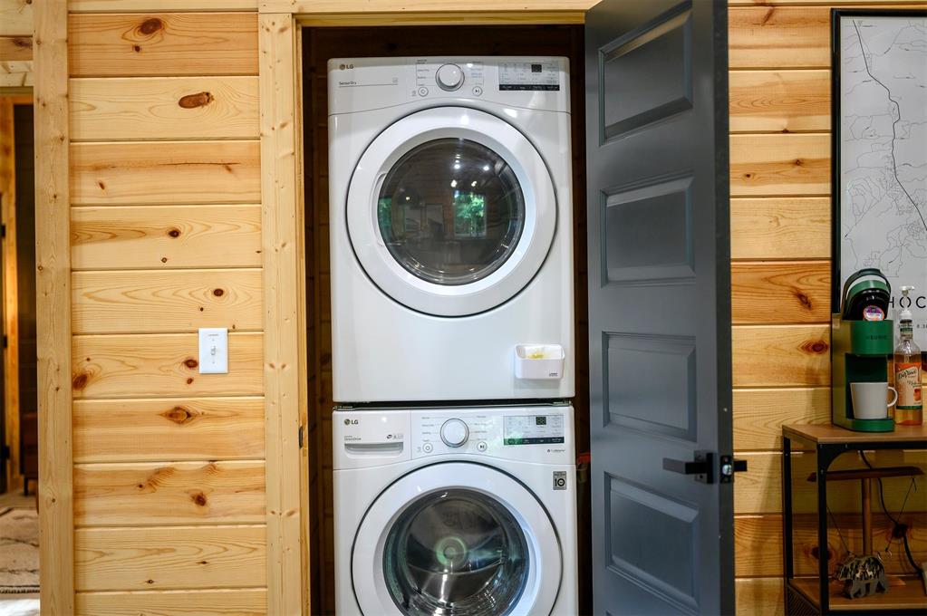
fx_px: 1286
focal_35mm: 50
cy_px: 308
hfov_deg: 39.6
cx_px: 464
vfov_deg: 26.9
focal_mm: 50
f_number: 1.8
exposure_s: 1/250
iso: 640
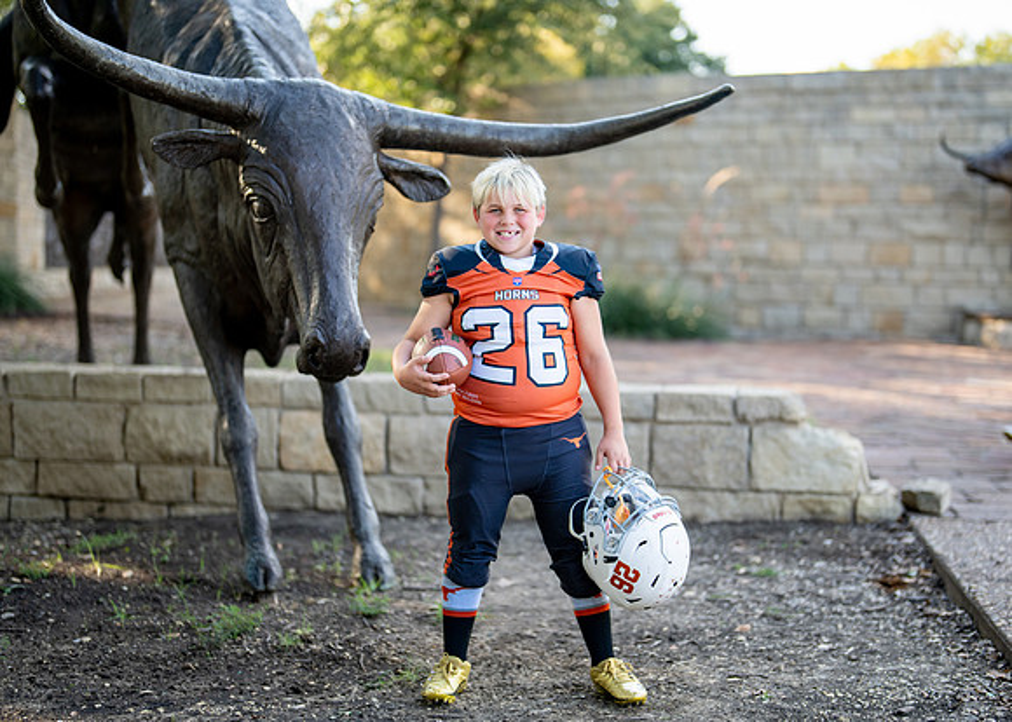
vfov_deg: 23.6
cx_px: 525
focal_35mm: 60
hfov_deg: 32.6
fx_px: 1728
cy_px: 375
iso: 200
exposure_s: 1/1600
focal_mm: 50
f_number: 1.2
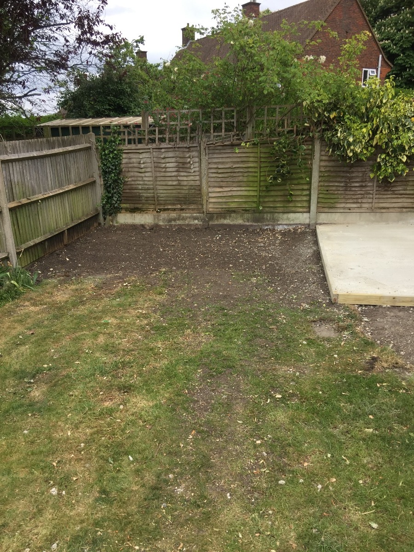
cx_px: 207
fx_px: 462
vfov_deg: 61.7
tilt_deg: -16.1
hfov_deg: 48.2
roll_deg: +2.4
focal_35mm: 29
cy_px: 276
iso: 32
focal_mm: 4.15
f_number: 2.2
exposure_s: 1/694
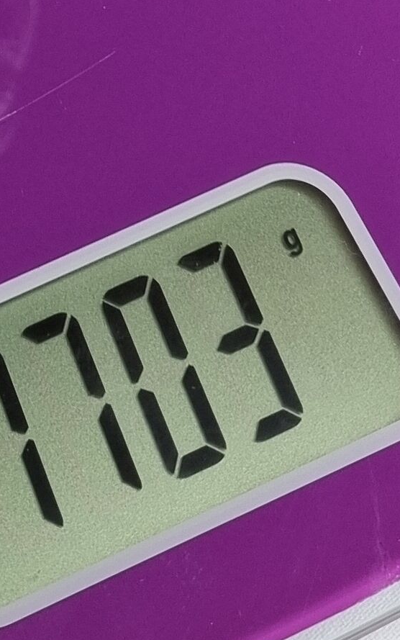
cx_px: -306
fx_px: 2179
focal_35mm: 125
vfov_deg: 14.1
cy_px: -620
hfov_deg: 10.0
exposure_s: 1/116
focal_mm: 5.4
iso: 50
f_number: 1.8
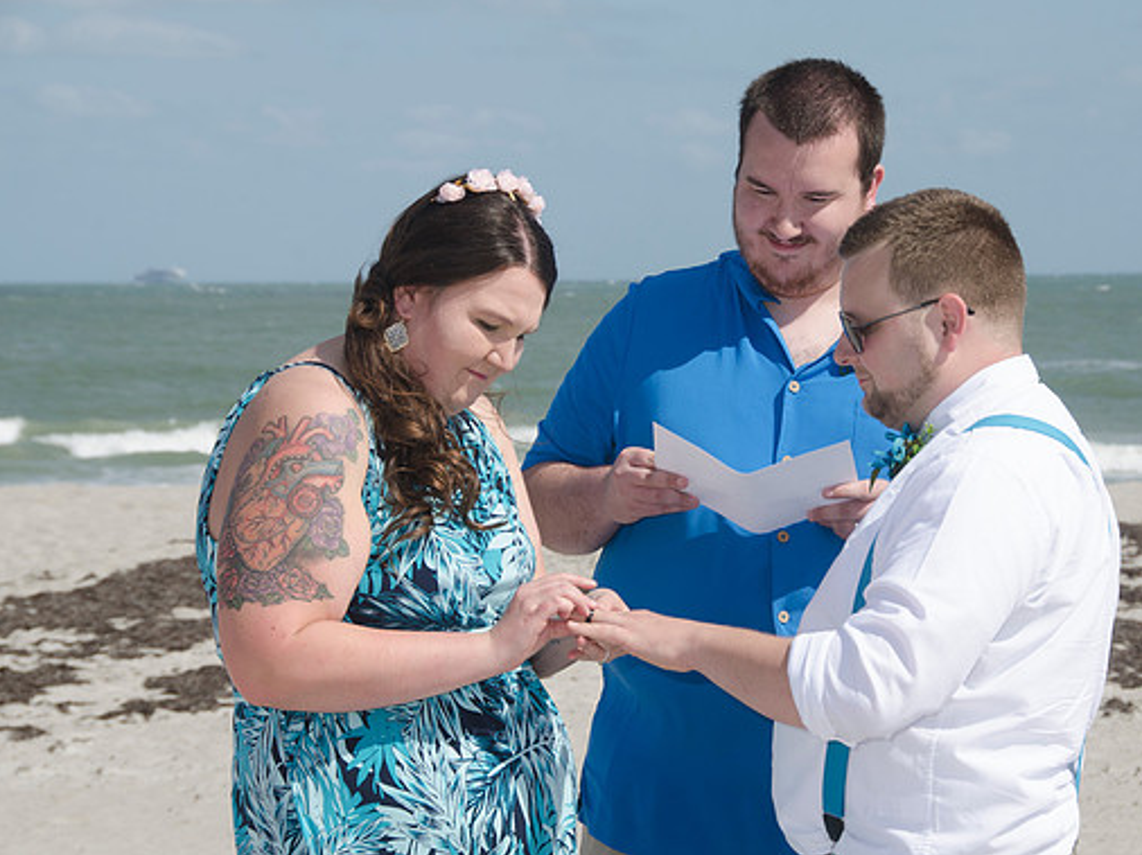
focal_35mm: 132
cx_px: 636
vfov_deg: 11.2
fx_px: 4353
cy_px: 424
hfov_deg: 14.9
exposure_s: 1/250
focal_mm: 80
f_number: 10
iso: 100
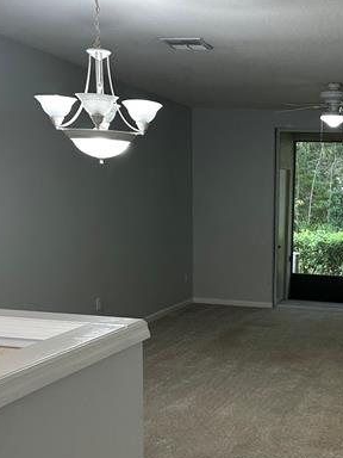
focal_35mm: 48
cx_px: 310
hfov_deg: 29.0
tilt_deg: -13.3
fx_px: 634
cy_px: 321
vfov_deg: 39.0
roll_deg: -3.4
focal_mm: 6.86
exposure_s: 1/120
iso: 125
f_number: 1.78
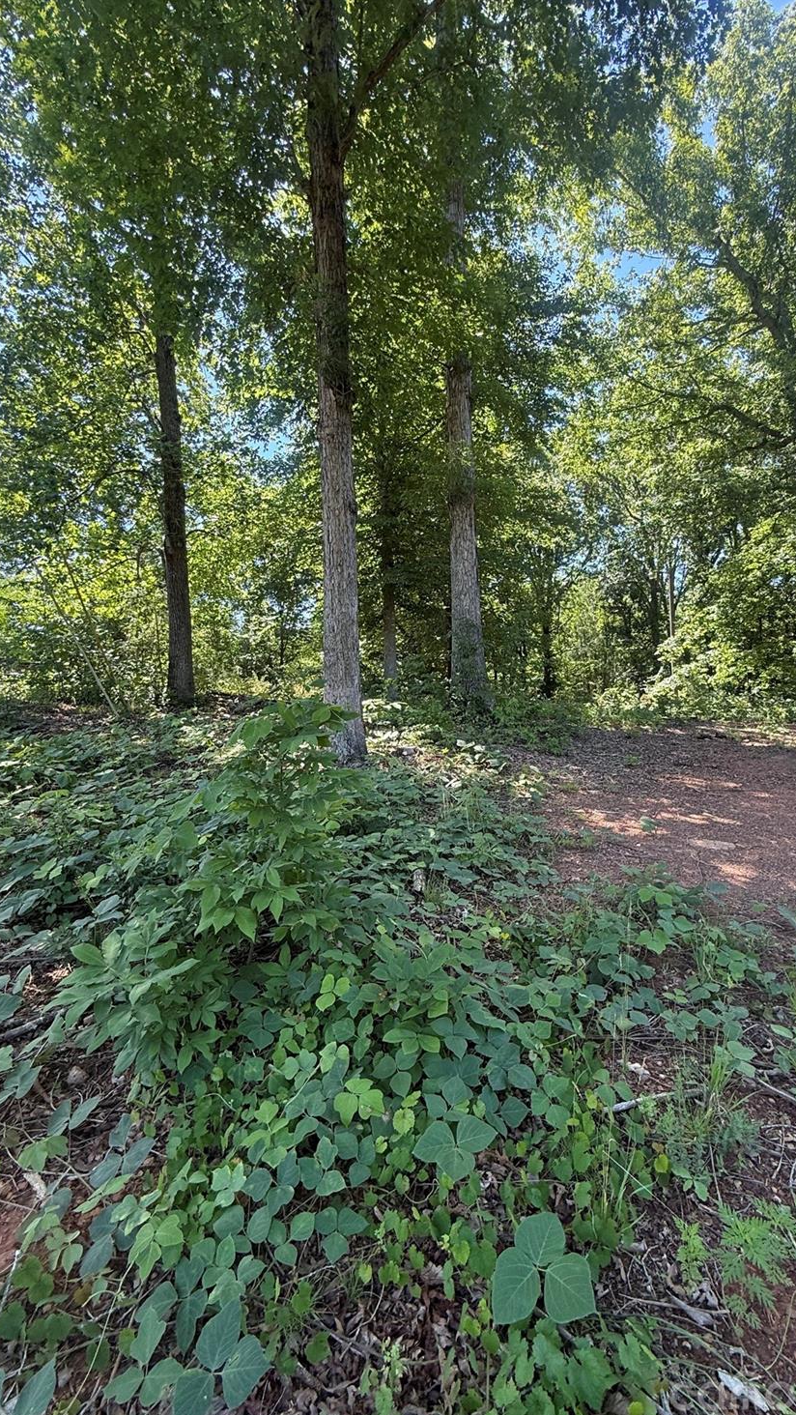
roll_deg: +1.4
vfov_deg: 99.4
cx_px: 440
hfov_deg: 66.9
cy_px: 695
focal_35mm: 16
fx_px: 600
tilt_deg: +1.8
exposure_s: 1/171
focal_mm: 2.22
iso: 64
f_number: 2.2
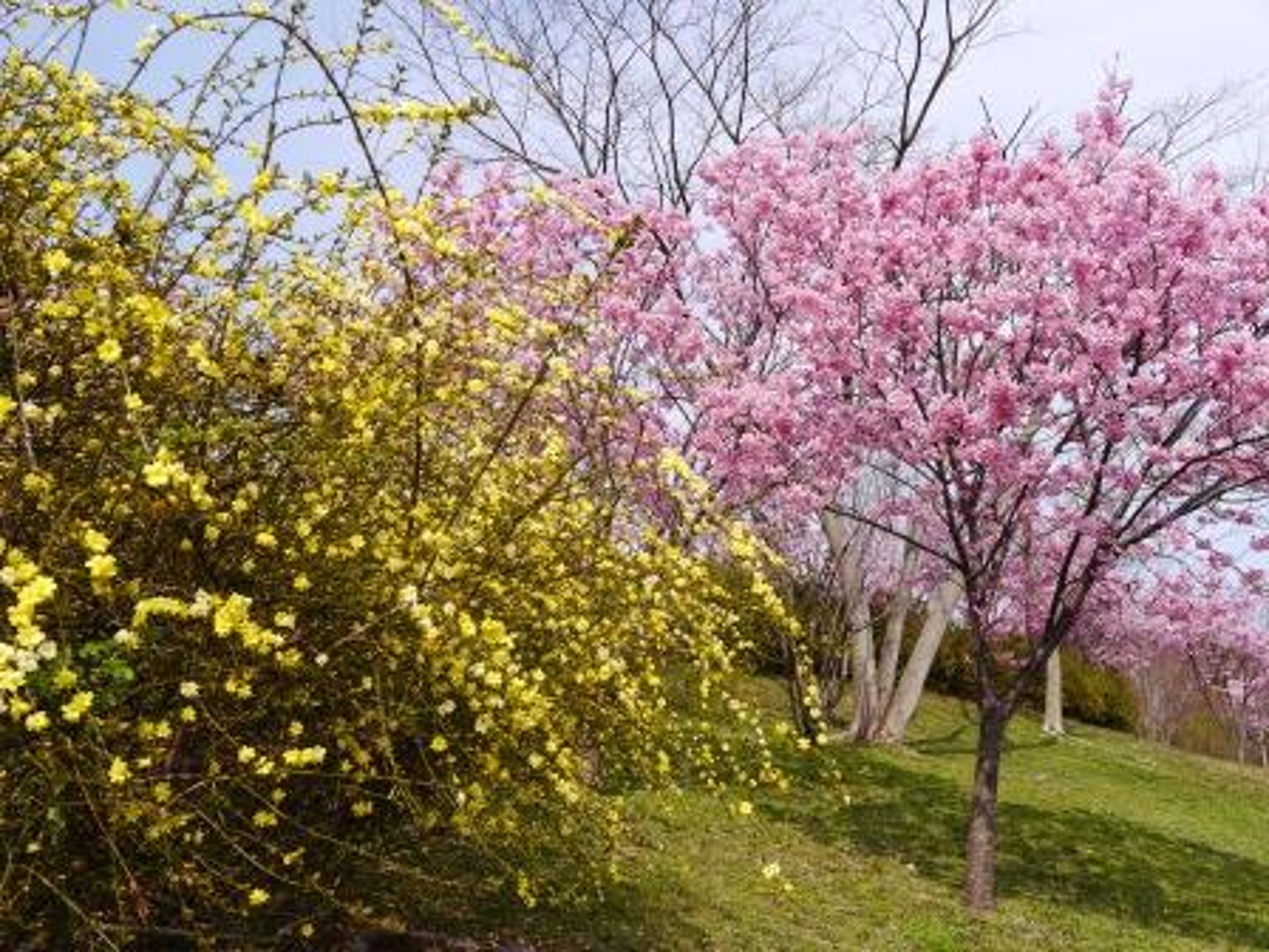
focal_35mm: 36
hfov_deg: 51.4
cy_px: 476
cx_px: 634
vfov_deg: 39.7
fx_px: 1320
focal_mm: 18
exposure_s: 1/400
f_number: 7.1
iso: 160
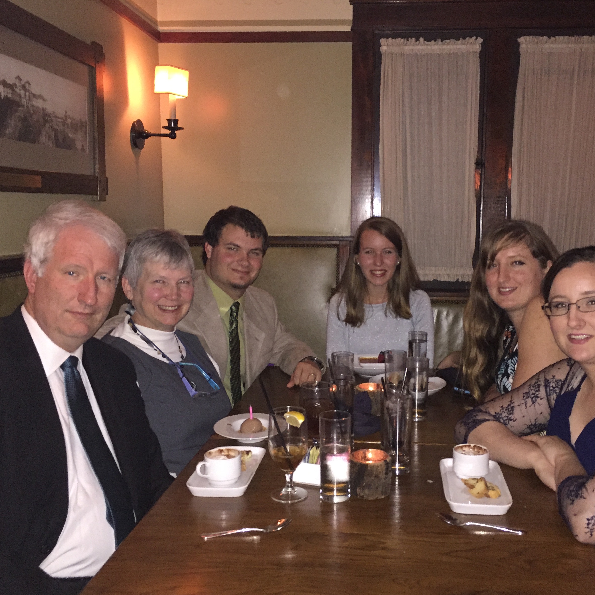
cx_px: 340
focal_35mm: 35
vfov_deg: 47.2
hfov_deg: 47.1
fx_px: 681
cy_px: 303
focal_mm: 4.15
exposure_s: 1/16
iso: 320
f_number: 2.2
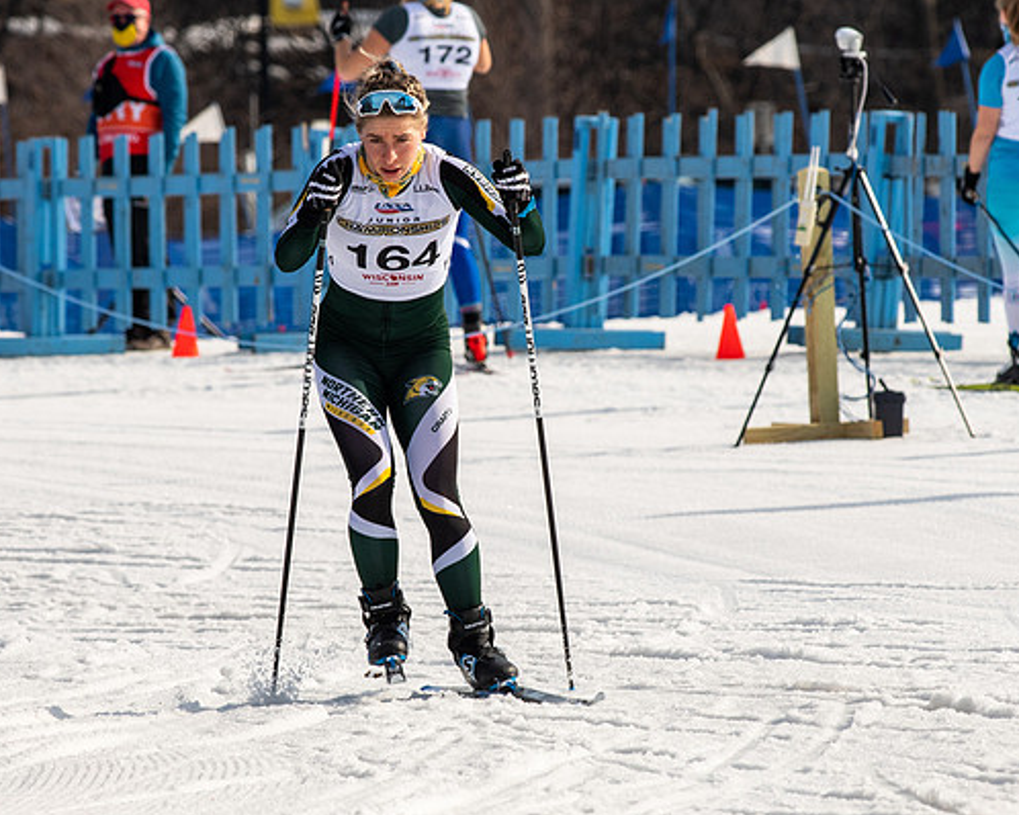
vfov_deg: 2.5
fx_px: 18932
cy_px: 470
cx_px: 460
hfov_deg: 3.1
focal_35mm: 628
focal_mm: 300
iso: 400
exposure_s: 1/1250
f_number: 9
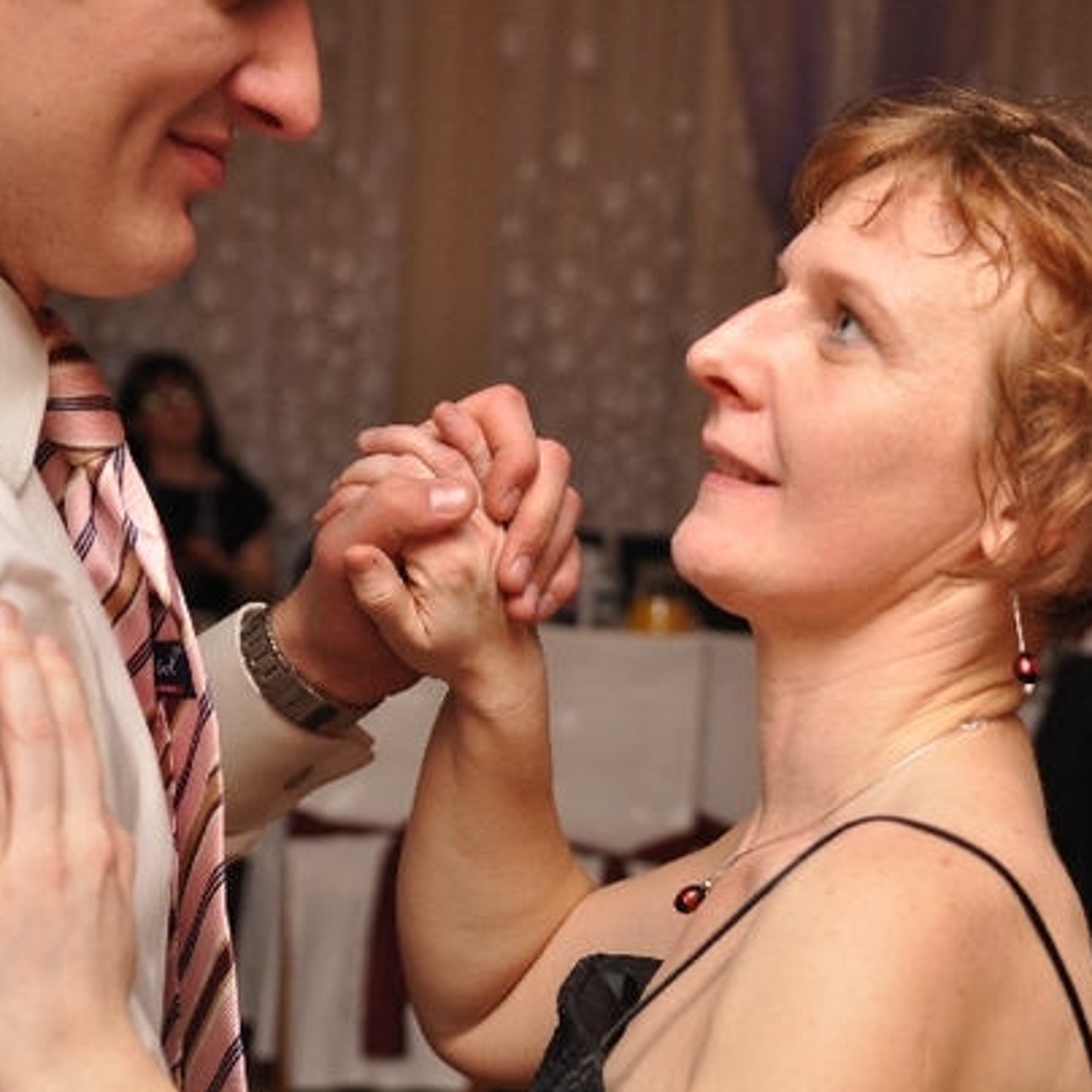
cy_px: 537
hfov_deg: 20.3
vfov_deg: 20.4
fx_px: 3034
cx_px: 724
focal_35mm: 85
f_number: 3.5
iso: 250
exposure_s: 1/100
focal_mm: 38
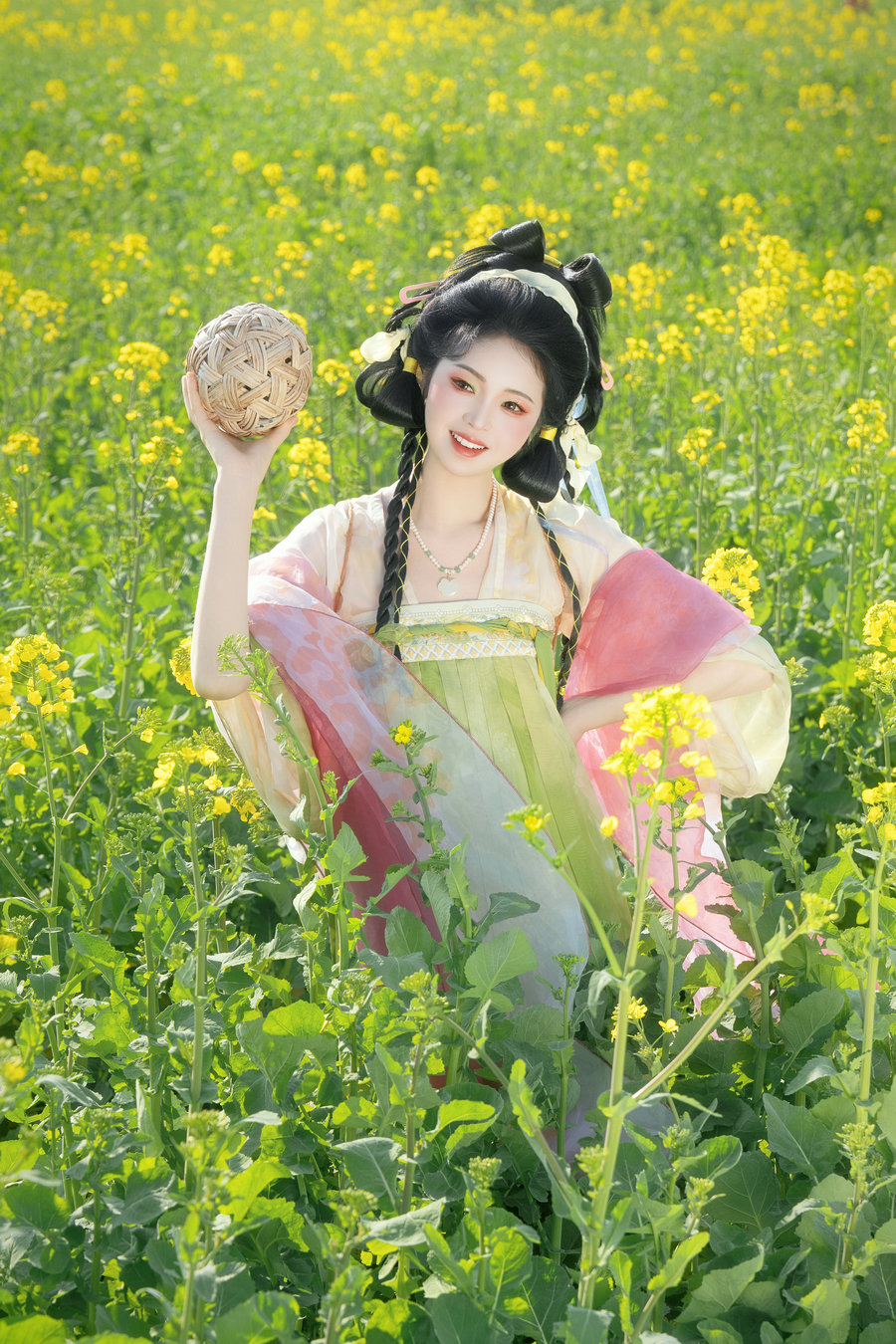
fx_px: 3920
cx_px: 448
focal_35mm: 105
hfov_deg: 13.0
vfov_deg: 19.5
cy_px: 672
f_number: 5.6
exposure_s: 1/200
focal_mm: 70
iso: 100
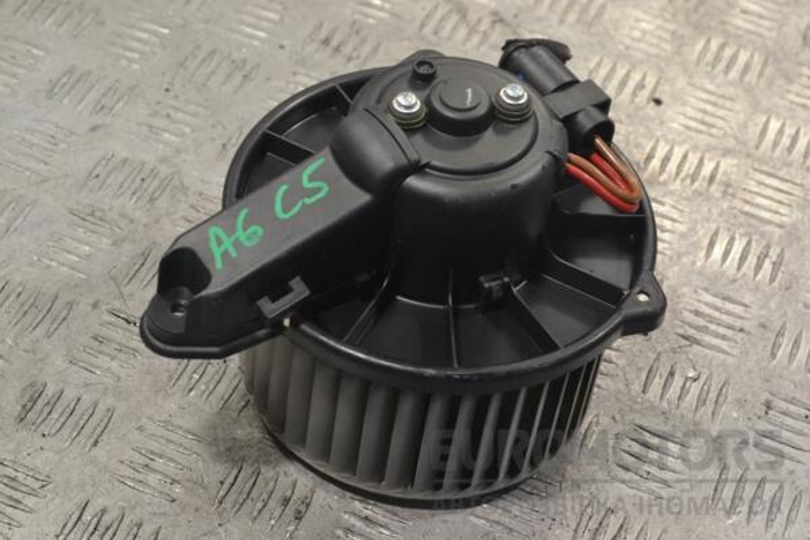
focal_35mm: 82
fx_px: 1856
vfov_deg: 16.6
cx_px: 405
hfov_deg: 24.6
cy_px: 270
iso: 3200
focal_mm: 55
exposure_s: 1/250
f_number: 8
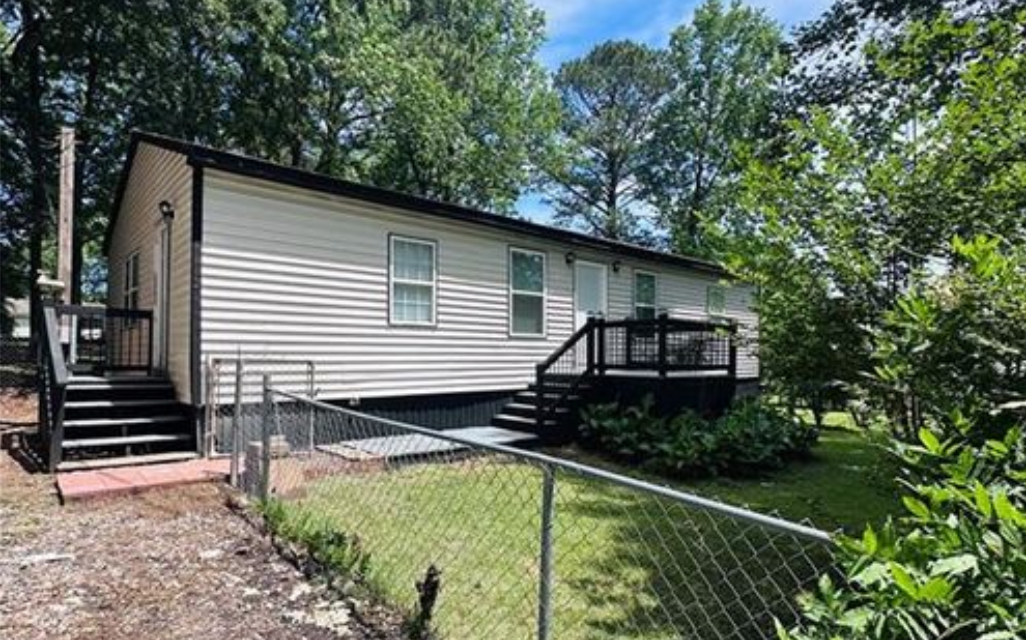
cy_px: 347
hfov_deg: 85.1
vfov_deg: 59.5
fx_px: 559
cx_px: 516
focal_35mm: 20
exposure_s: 1/988
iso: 40
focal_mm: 2.22
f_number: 2.2
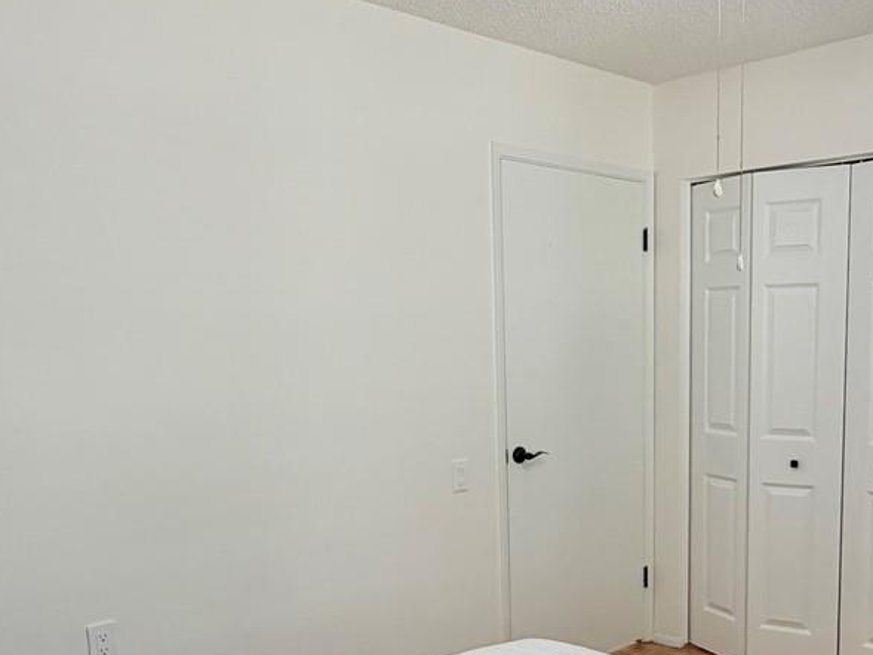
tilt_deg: -8.4
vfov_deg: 37.0
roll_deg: +0.6
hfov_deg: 47.9
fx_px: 959
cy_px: 473
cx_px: 606
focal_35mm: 38
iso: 160
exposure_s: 1/120
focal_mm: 2.22
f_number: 2.2
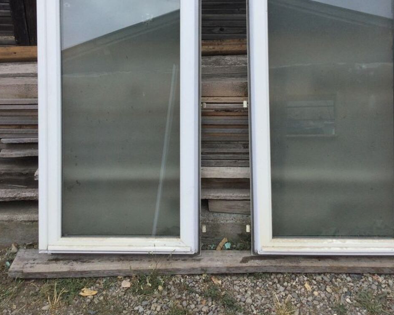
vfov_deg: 34.3
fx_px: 501
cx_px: 208
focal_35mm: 43
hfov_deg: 42.9
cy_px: 85
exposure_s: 1/631
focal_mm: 3.3
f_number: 2.4
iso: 25
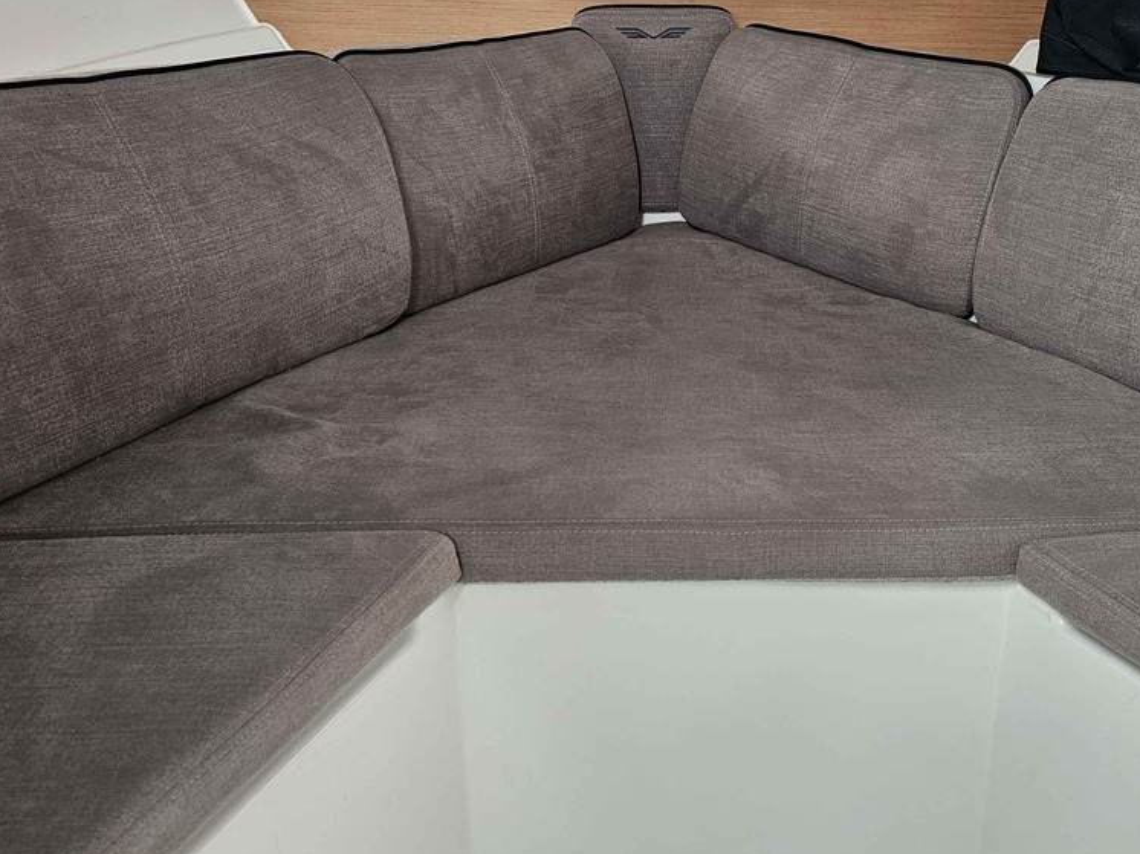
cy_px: 315
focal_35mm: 37
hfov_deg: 49.9
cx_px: 682
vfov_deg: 38.4
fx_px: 1218
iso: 200
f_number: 1.7
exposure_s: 1/120
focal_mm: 6.3
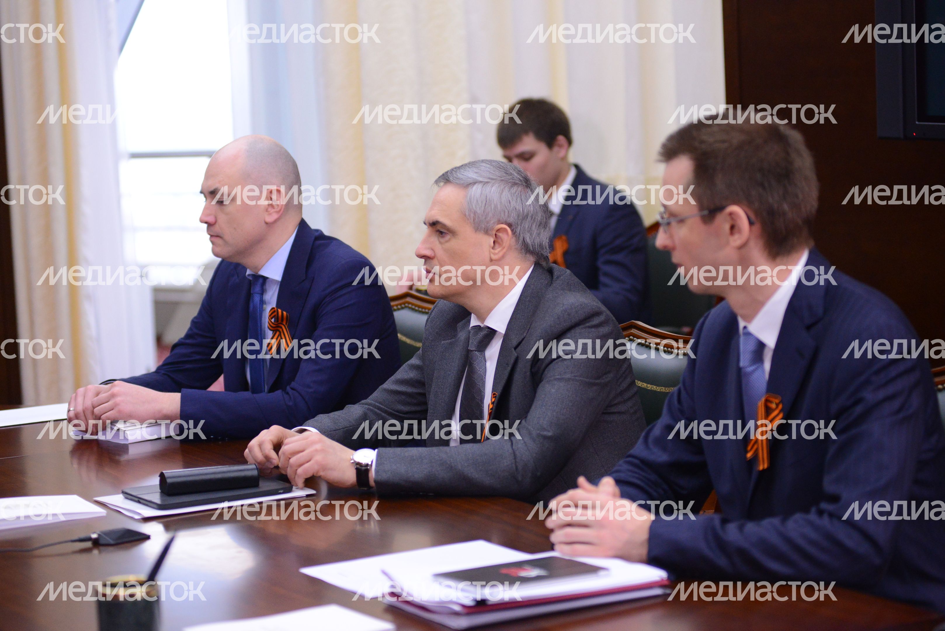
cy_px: 316
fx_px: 2101
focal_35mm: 80
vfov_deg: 17.1
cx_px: 472
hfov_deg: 25.4
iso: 3200
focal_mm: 80
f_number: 3.2
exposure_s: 1/500
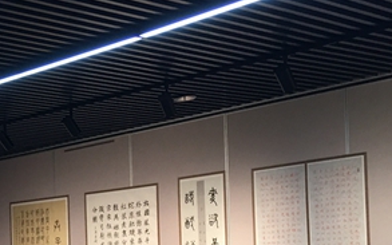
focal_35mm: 84
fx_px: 897
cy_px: 253
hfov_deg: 22.7
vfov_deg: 15.2
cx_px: -75
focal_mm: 4.15
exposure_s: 1/33
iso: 40
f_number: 2.2
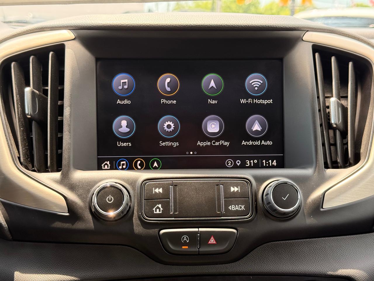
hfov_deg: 39.7
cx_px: 187
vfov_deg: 30.3
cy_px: 140
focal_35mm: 48
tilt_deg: -10.2
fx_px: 519
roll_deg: -0.8
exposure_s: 1/227
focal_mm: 6.76
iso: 125
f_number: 1.78
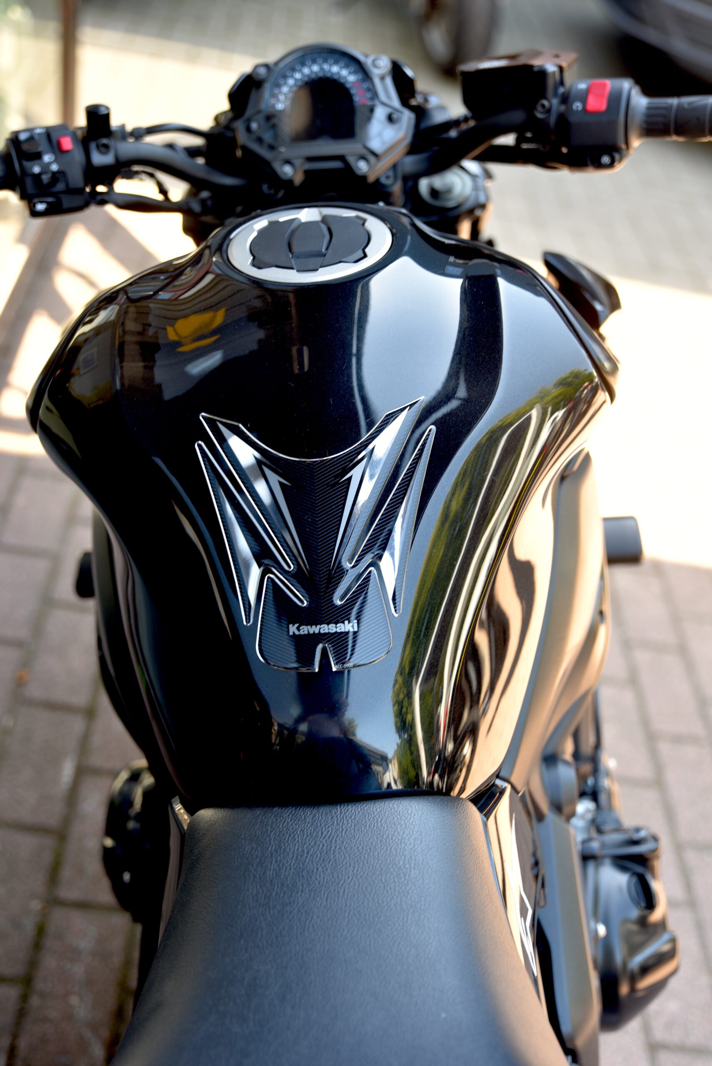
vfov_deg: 43.6
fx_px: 1334
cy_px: 533
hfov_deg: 29.9
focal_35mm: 45
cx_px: 356
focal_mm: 45
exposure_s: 1/60
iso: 100
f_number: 3.2
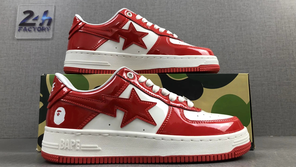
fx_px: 243
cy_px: 72
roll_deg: +0.8
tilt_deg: +9.9
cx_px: 146
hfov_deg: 62.6
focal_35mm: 31
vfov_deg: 37.7
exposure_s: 1/33
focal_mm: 3.99
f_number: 1.8
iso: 25
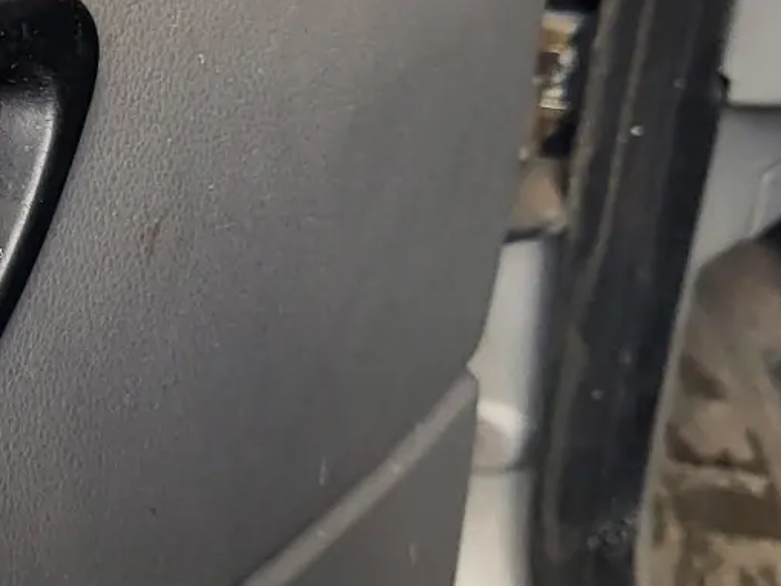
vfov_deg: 15.0
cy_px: 144
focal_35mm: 98
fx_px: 2212
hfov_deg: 18.8
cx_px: -195
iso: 200
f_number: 1.8
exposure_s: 1/50
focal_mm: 5.4
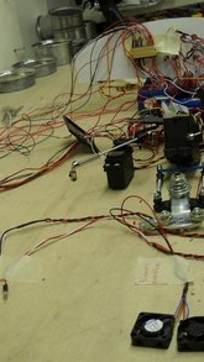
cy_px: 178
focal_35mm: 52
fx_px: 500
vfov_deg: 39.9
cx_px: 136
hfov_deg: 23.0
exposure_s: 1/45
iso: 100
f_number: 2.8
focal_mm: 6.2
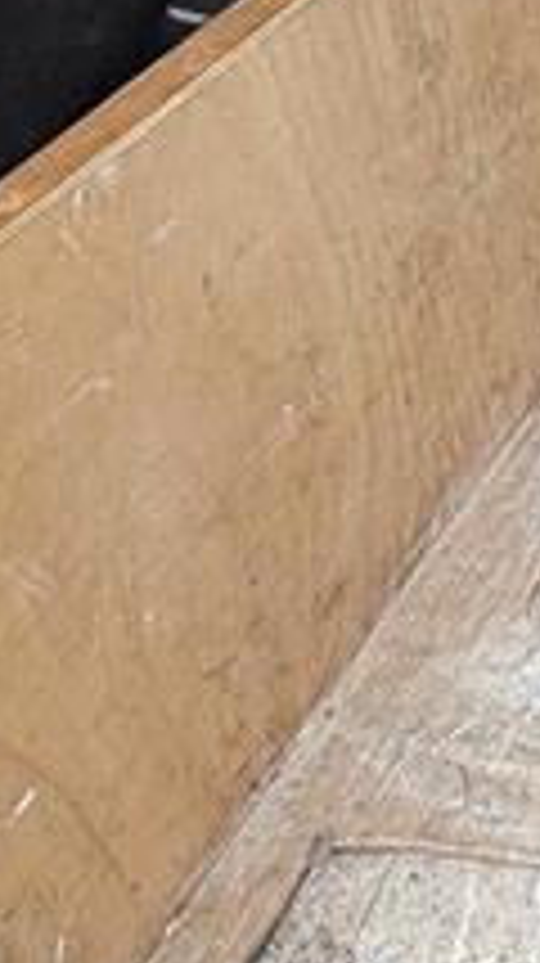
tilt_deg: -21.7
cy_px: -207
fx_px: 1633
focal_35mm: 64
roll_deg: -7.1
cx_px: 1138
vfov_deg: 28.4
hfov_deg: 14.8
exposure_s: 1/136
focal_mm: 2.22
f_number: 2.2
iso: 64
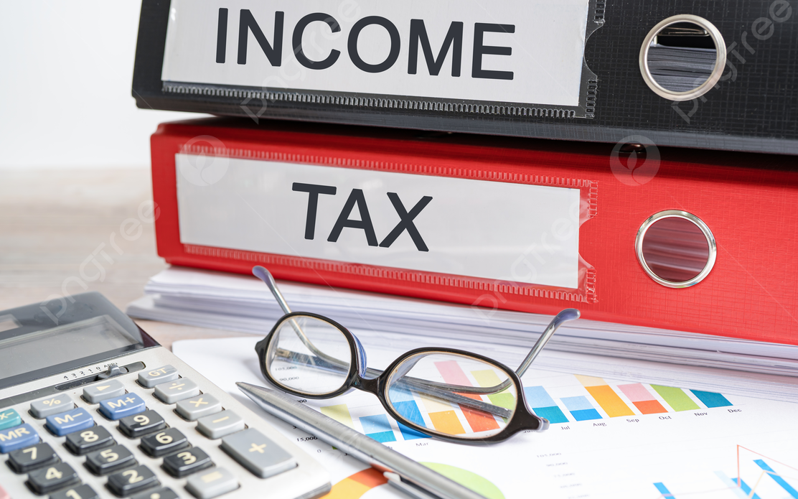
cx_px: 419
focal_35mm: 55
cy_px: 232
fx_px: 1196
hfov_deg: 36.9
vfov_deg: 23.5
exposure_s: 1/100
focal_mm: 50
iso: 100
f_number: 5.6
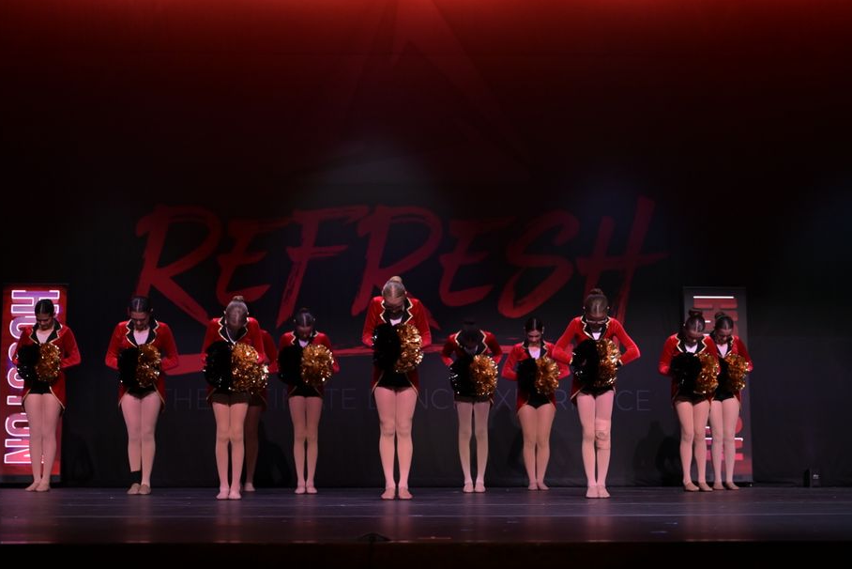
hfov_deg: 37.5
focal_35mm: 53
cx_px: 408
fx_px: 1255
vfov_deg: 25.5
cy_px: 281
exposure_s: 1/800
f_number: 2.8
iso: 2500
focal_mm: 47
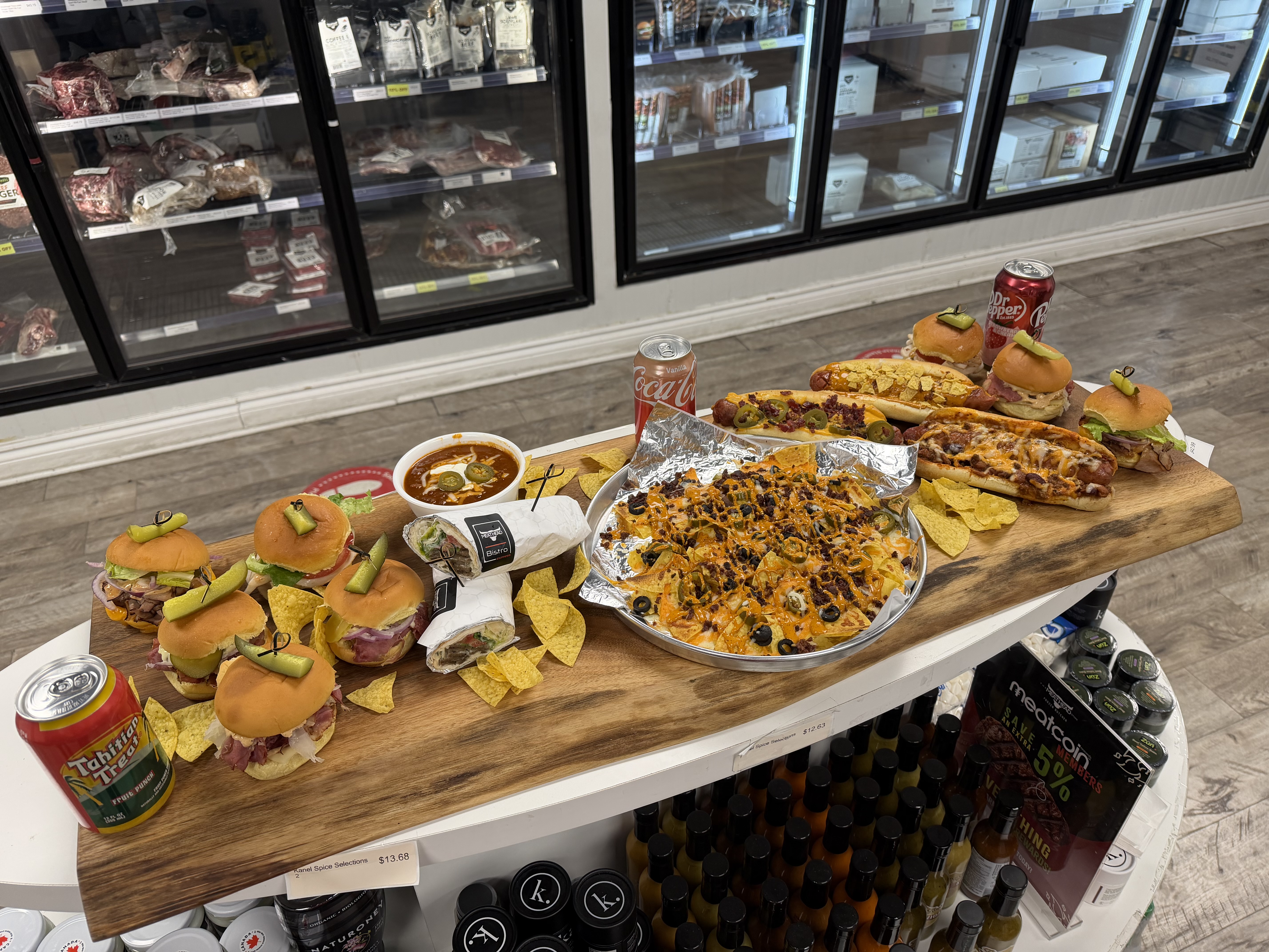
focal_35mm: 24
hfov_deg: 71.6
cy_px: 476
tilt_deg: -35.4
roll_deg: +1.2
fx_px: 880
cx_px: 634
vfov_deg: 56.8
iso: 125
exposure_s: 1/120
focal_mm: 6.76
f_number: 1.78
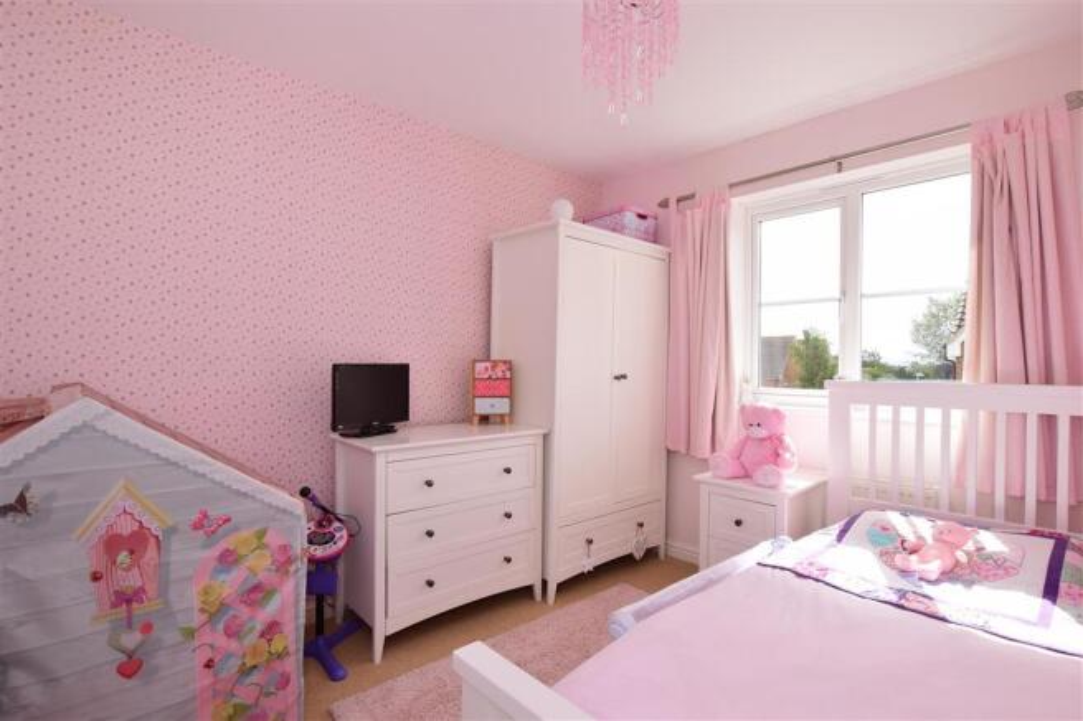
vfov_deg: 77.3
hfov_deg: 100.4
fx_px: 451
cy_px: 360
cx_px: 542
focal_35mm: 15
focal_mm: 10
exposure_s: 1/200
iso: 400
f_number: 13
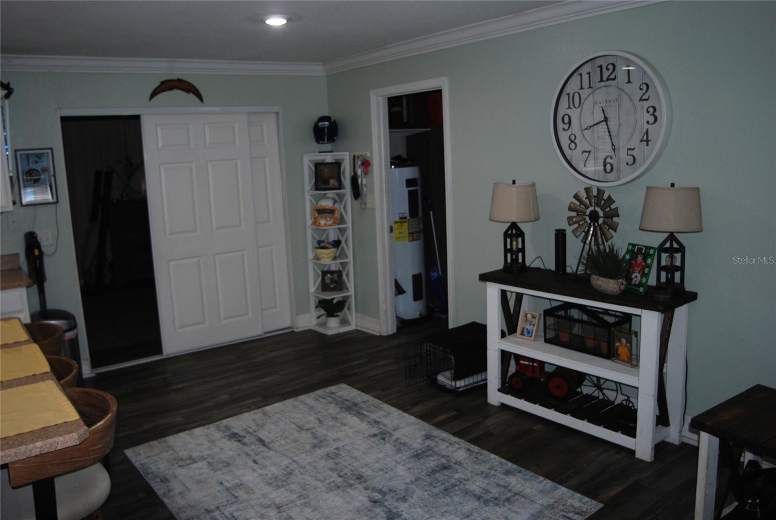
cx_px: 388
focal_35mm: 30
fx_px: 648
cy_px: 260
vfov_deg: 43.8
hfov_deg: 61.8
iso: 200
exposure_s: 1/60
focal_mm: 20
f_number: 3.5
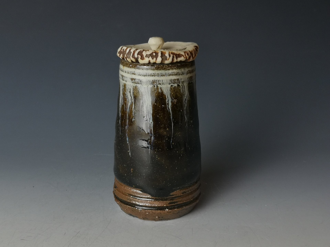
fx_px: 467
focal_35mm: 49
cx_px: 165
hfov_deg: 38.9
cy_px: 124
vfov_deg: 29.7
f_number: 1.8
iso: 125
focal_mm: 3.95
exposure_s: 1/60
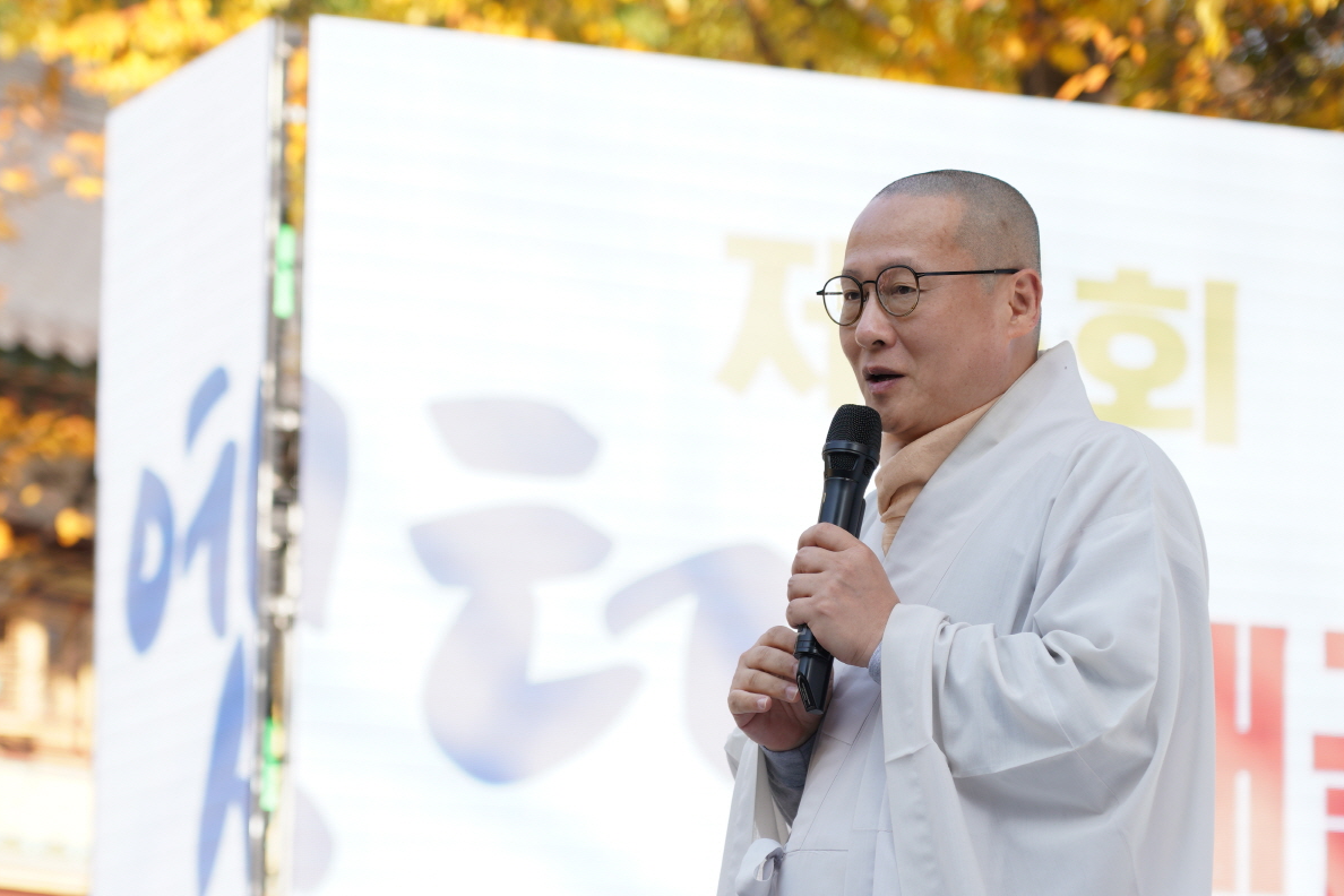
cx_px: 533
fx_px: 5712
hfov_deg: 13.4
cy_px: 588
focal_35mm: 153
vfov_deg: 9.0
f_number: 4
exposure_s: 1/200
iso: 100
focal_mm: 101
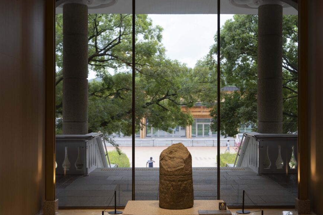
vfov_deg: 26.5
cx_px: 179
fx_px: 458
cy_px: 108
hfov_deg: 38.8
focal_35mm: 51
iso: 400
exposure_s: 1/60
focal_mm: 43
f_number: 5.6
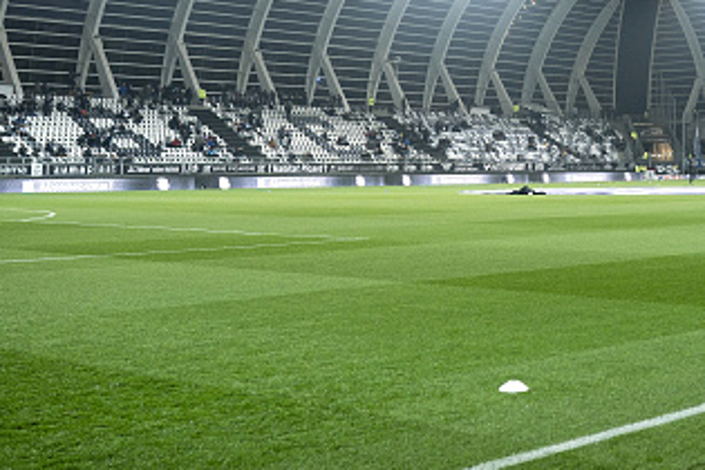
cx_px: 615
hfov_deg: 29.4
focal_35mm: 66
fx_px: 1292
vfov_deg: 20.3
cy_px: 74
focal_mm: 35
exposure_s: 1/1000
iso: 1000
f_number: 2.8
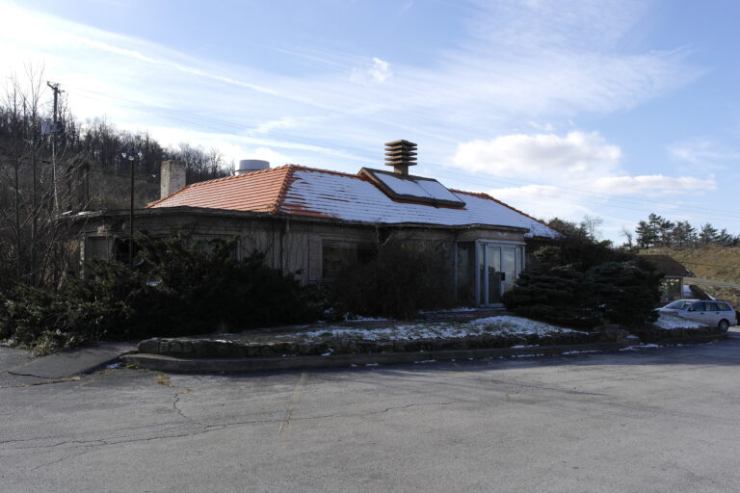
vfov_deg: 43.6
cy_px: 246
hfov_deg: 61.9
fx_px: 617
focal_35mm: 30
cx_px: 370
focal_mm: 20
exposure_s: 1/250
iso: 100
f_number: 6.3
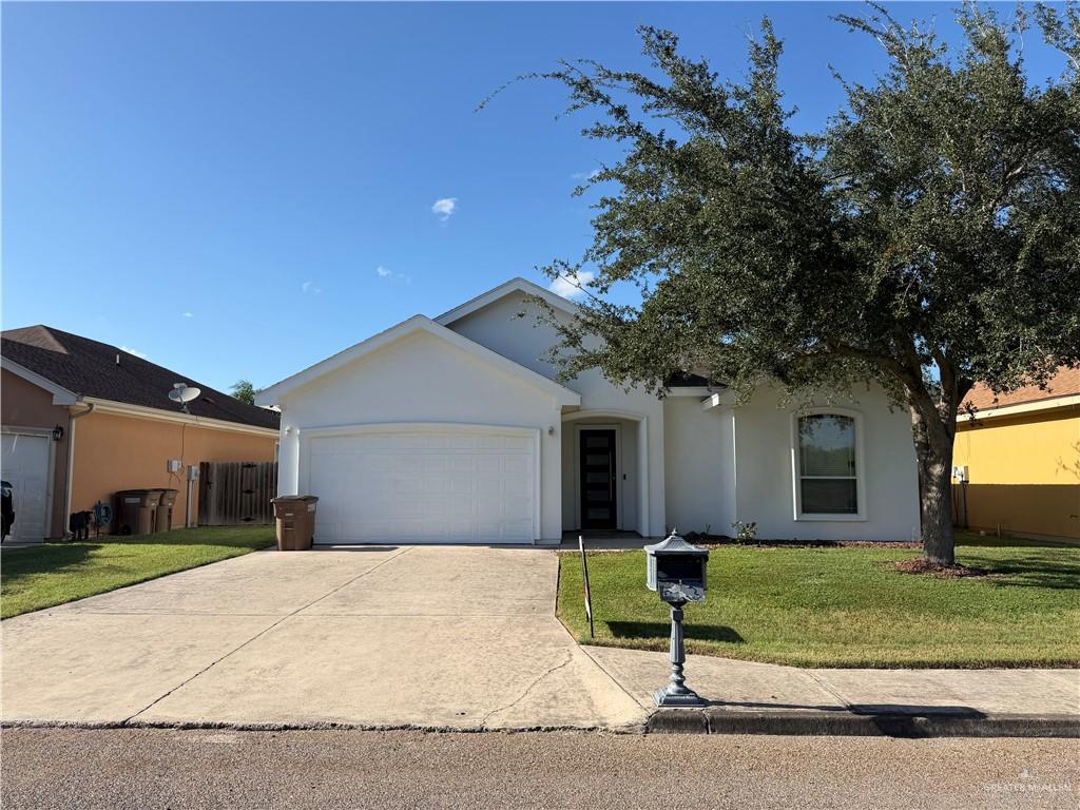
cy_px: 405
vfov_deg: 56.8
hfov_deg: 71.6
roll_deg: -0.4
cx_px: 540
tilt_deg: +5.7
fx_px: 749
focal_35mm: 24
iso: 80
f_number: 1.78
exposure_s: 1/4167
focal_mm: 6.76
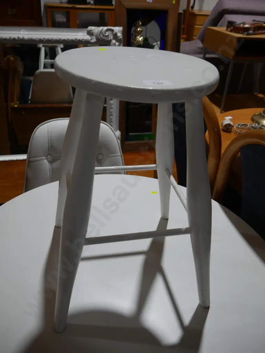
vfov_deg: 59.9
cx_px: 132
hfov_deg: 46.8
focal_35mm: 30
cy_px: 176
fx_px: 306
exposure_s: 1/125
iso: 200
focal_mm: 15
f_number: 3.6
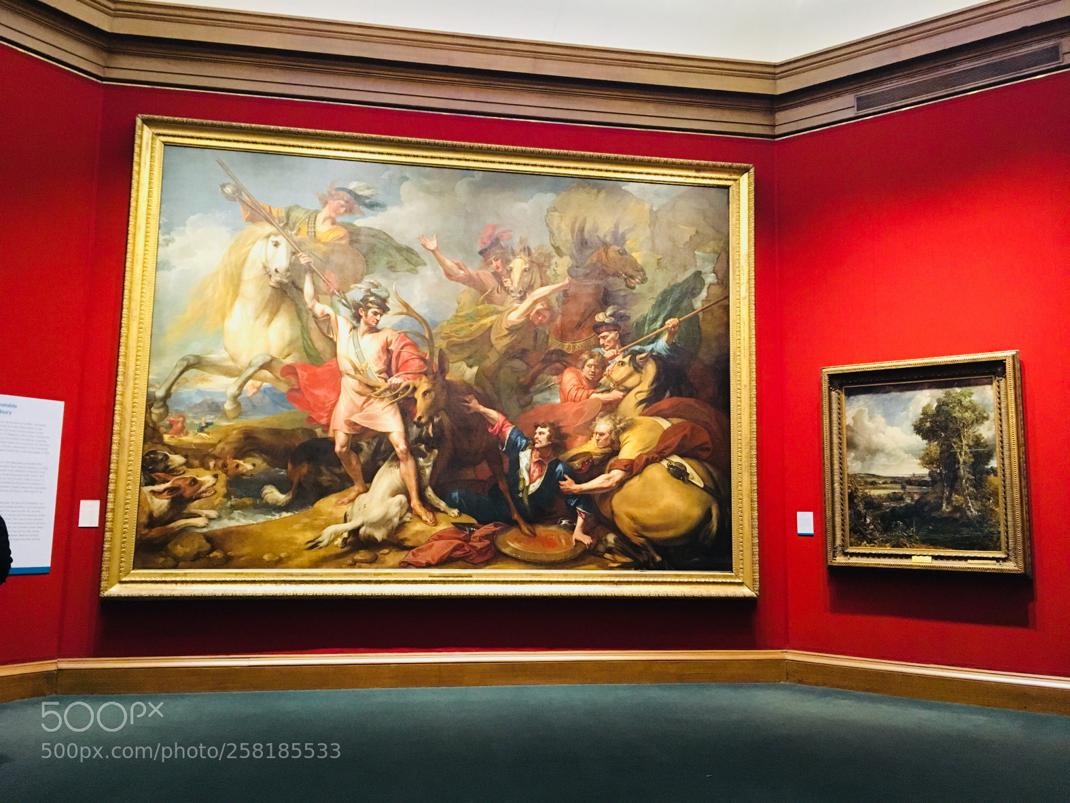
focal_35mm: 29
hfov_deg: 61.7
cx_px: 535
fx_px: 896
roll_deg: -1.4
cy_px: 402
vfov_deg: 48.2
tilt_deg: +8.3
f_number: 2.2
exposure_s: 1/25
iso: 200
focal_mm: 4.15
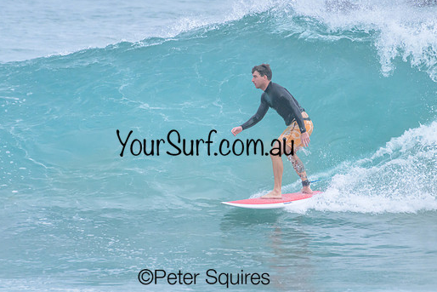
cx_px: 204
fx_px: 13696
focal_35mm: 1128
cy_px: 136
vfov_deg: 1.2
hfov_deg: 1.8
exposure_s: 1/2000
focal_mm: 1000
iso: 3200
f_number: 11
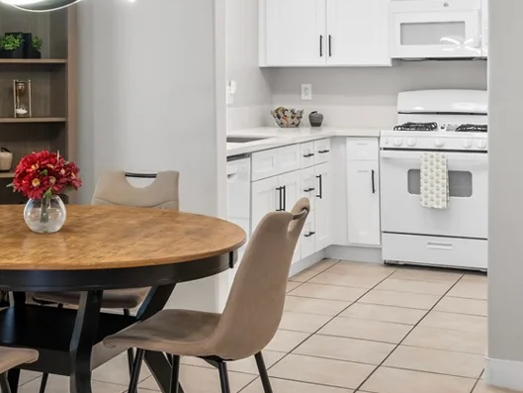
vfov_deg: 21.6
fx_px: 1013
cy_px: 72
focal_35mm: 67
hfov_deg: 27.8
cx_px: 41
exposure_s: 1/2
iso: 400
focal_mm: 24
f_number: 8
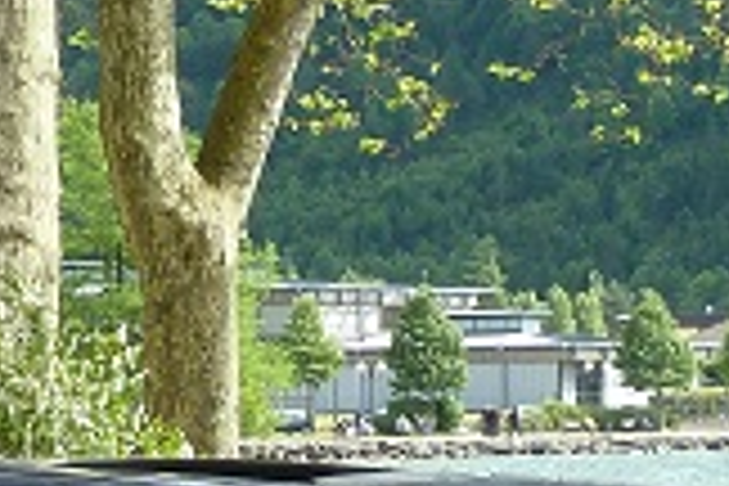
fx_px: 4171
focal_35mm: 206
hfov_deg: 9.9
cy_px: 936
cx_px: 747
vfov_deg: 6.5
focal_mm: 6.5
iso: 80
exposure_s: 1/125
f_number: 4
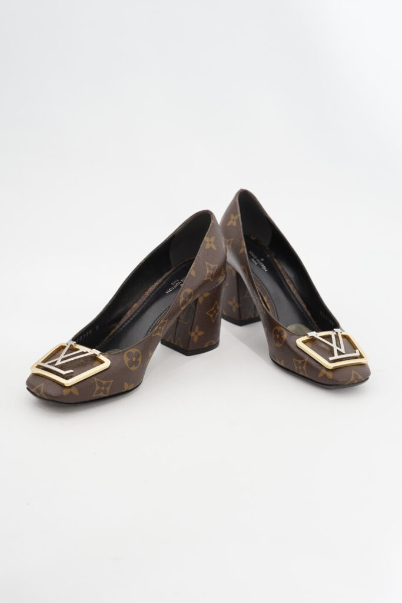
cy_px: 302
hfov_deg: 27.0
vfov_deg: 39.6
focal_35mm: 50
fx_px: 837
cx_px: 201
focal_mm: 50
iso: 640
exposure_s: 1/13
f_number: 6.3
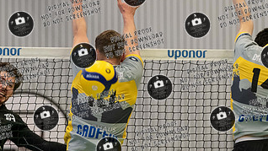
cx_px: 106
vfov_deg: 3.2
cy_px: 57
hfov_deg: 5.6
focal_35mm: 383
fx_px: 2722
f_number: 3.5
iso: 2800
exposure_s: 1/1000
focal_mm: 160
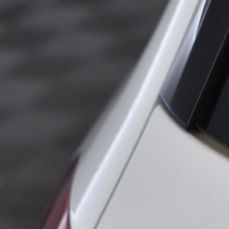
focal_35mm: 195
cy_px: 304
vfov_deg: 8.8
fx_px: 1460
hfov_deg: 8.9
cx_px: 231
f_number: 4.2
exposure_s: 1/50
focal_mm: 31
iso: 500
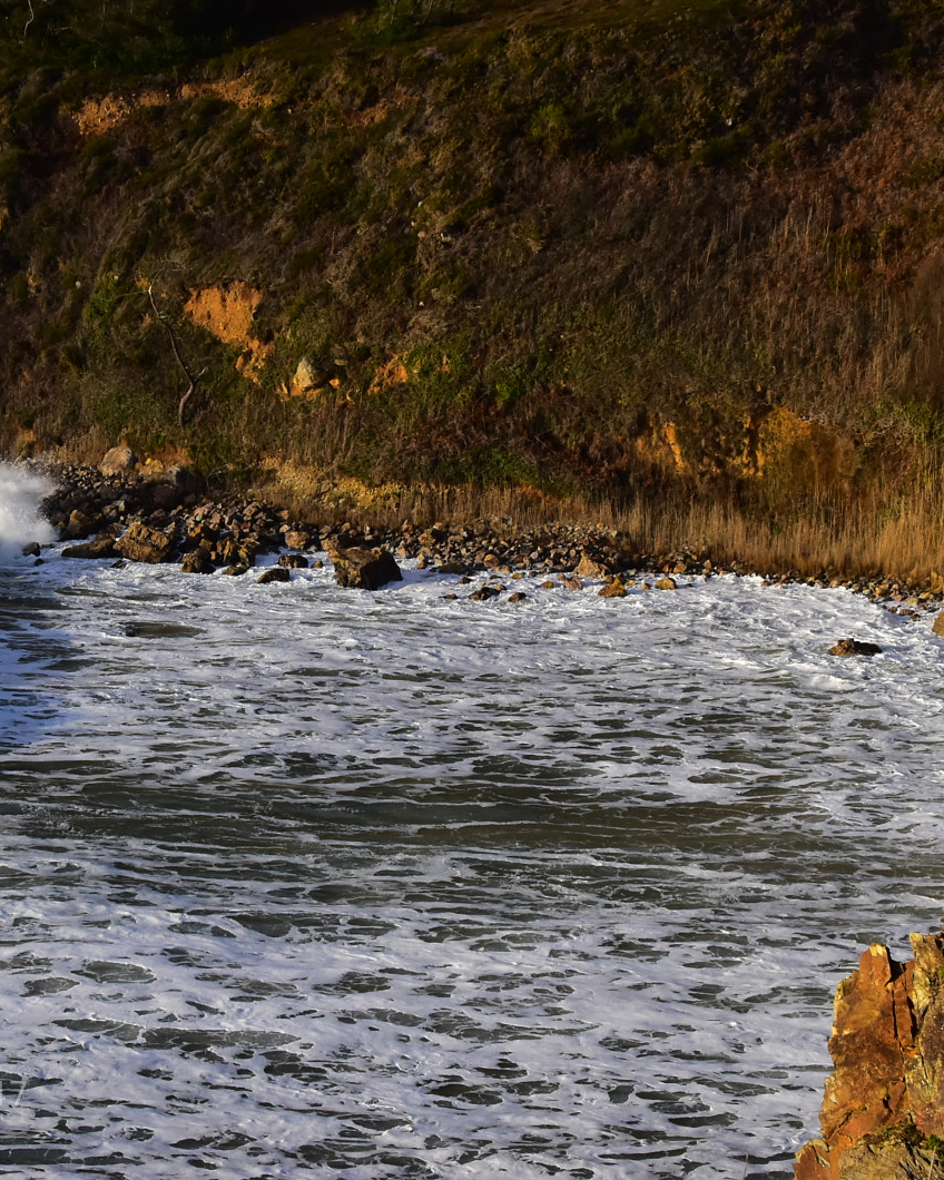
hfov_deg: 15.1
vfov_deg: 18.8
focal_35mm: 102
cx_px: 336
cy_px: 587
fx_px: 3562
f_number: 13
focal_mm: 48
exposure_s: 1/640
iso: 1000
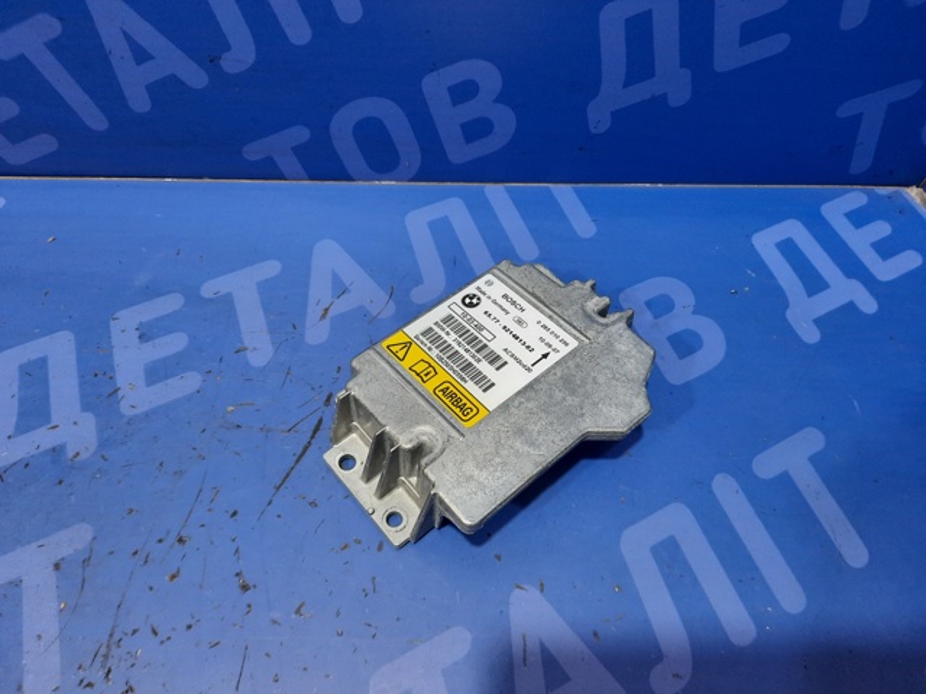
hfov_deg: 69.4
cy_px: 347
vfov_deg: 54.9
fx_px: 669
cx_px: 463
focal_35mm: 25
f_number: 2
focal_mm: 4.6
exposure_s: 1/60
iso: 320
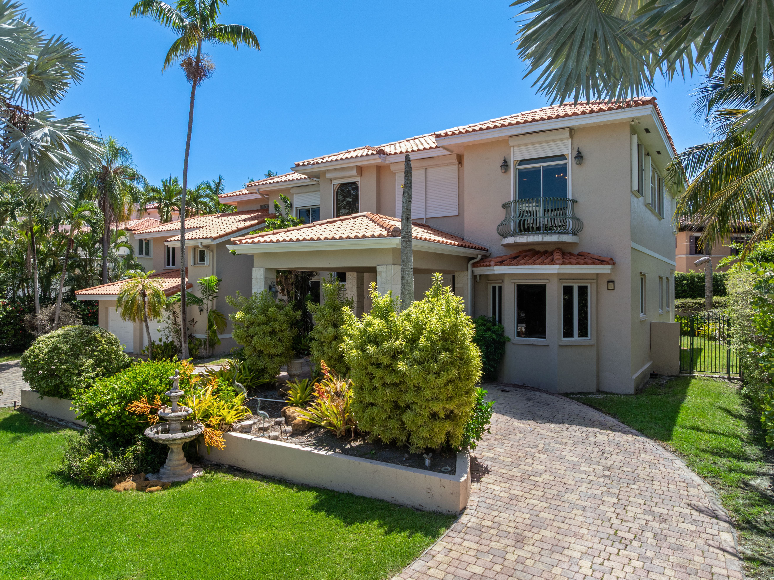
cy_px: 290
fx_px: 536
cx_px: 387
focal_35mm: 24
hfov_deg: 71.6
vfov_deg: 56.8
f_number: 5
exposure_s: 1/13
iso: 100
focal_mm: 12.29
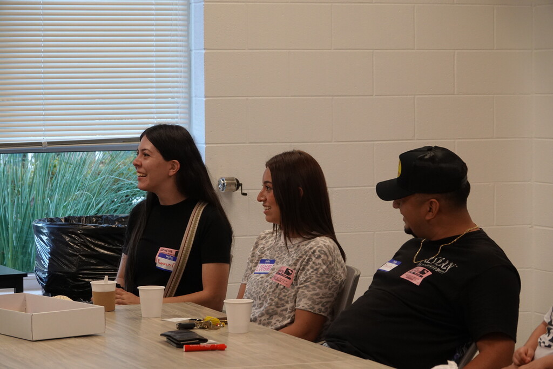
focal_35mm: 127
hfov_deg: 16.1
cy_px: 184
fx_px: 1951
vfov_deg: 10.8
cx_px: 276
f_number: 4
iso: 800
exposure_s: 1/125
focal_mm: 46.41
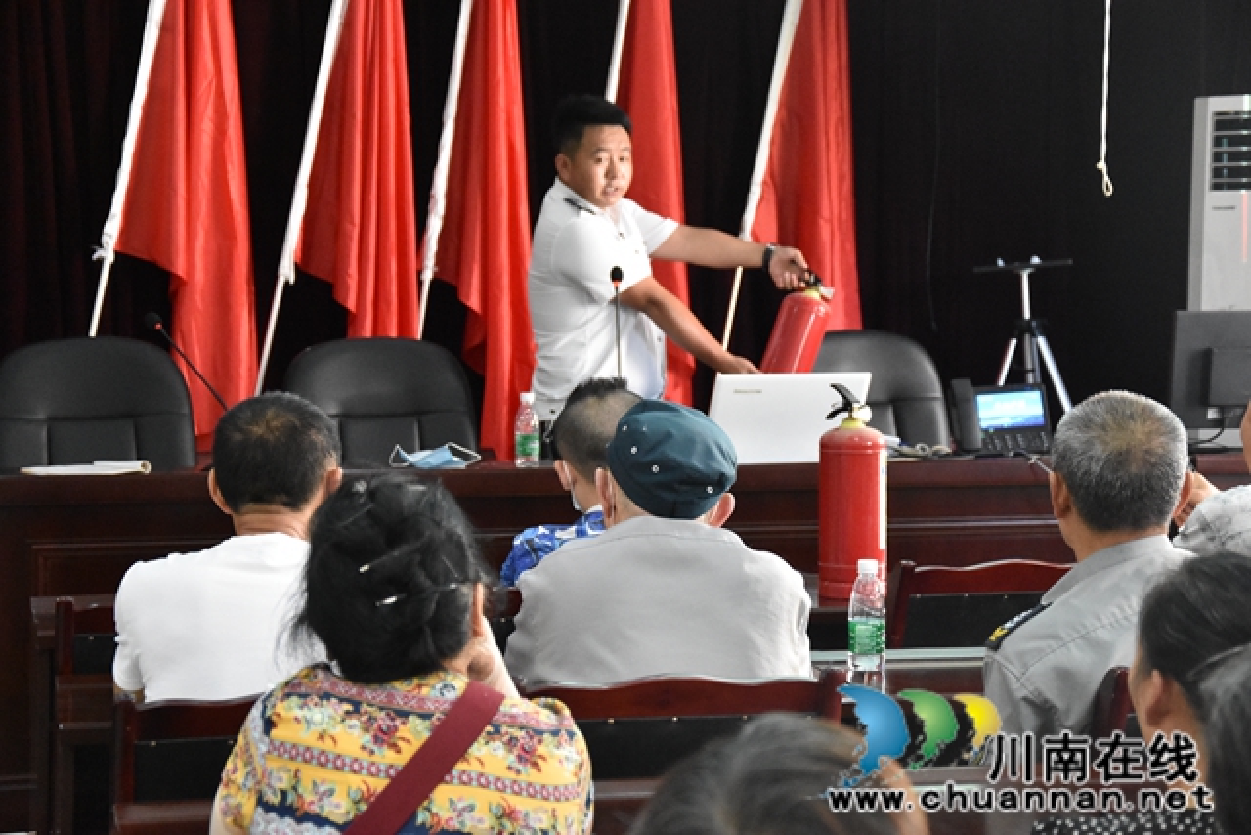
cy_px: 418
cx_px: 626
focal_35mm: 87
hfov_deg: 23.4
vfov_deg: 15.7
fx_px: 3024
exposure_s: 1/100
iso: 6400
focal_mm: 58
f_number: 5
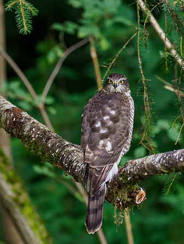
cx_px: 117
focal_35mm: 969
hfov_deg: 1.5
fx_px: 6859
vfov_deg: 2.0
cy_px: 99
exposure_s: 1/400
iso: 2000
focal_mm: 300
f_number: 4.5
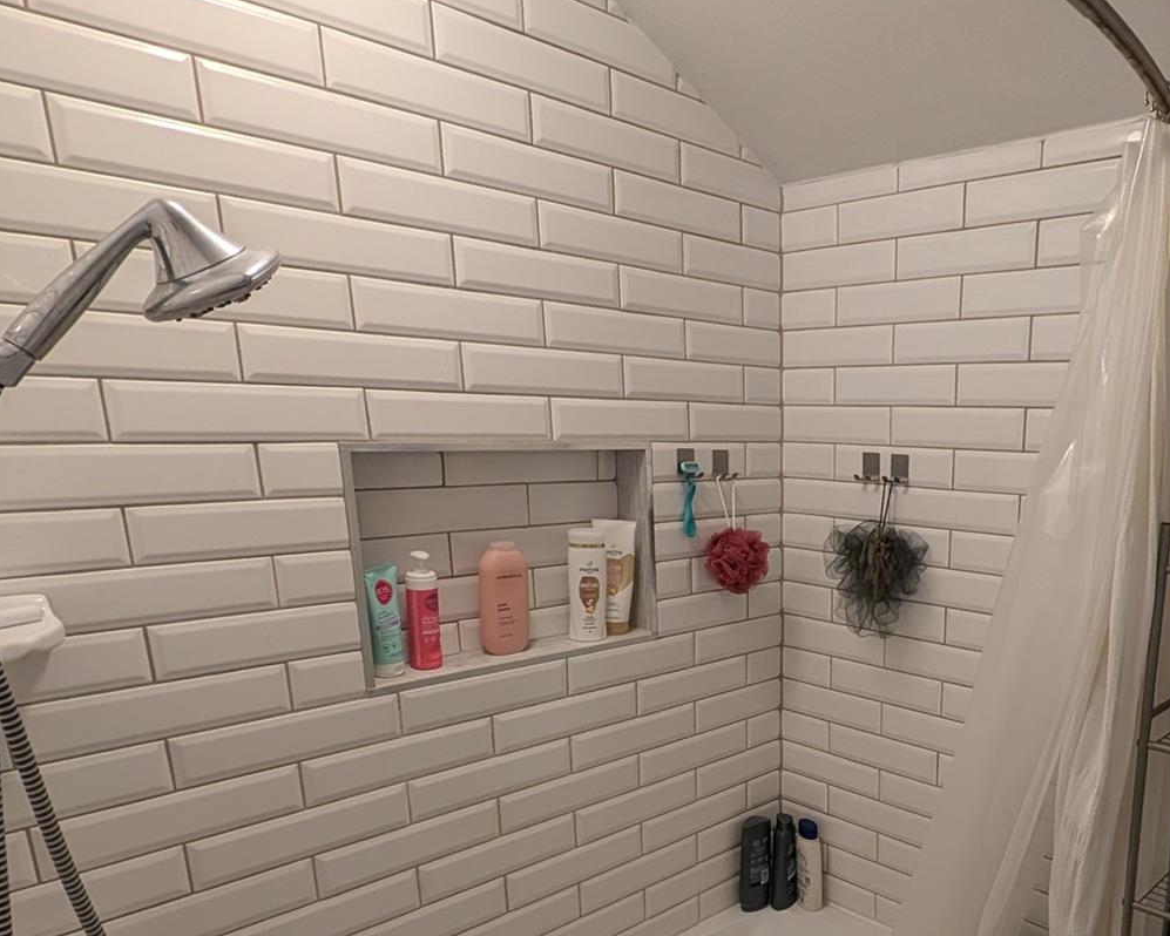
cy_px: 664
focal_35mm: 24
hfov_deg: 66.0
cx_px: 875
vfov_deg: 56.8
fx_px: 831
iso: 100
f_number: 1.7
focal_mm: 2.02
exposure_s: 1/24
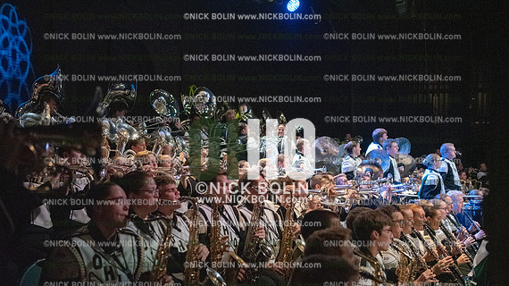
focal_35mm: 48
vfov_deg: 24.9
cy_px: 161
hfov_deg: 42.9
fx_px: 648
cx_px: 252
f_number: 2.8
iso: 10000
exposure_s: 1/2500
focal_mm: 45
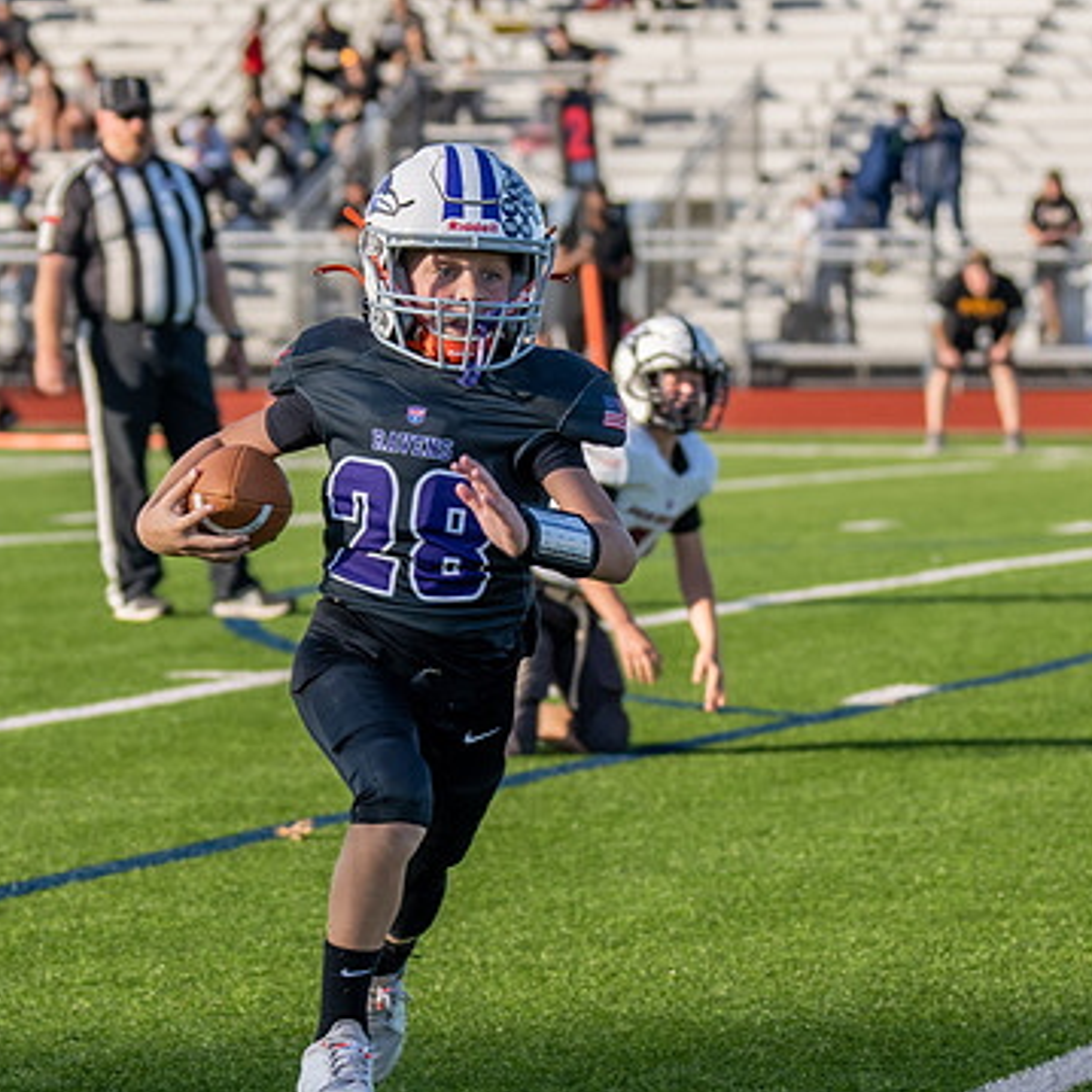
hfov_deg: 8.1
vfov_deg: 8.1
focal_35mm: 216
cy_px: 652
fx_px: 7709
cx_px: 284
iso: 100
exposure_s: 1/1250
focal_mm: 70
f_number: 2.8
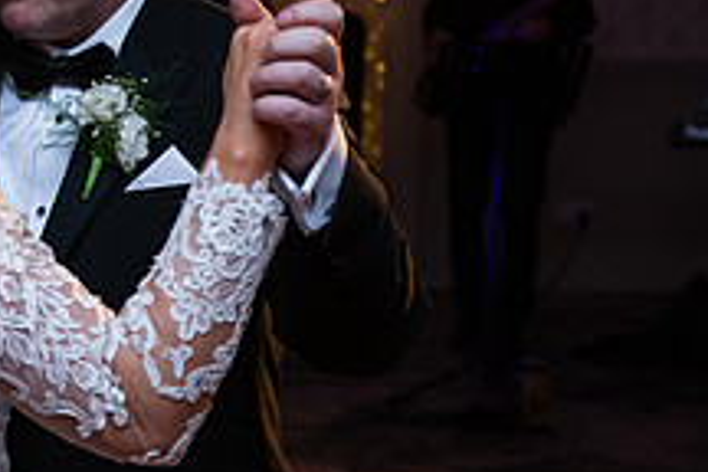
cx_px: -56
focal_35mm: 113
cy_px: 234
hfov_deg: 17.5
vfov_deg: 12.1
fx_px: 2222
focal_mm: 42
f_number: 3.5
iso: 1000
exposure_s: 1/160
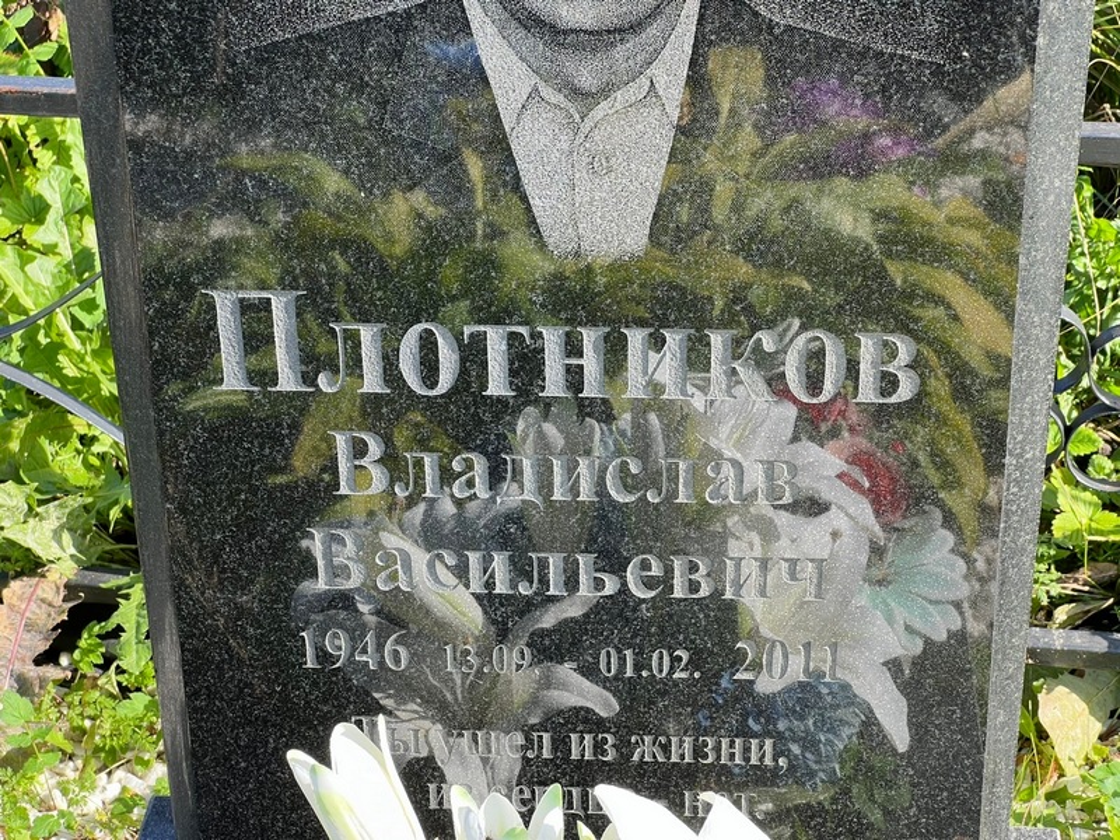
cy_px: 420
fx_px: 2491
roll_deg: +2.2
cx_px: 560
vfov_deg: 19.1
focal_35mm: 77
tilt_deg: -37.7
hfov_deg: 25.3
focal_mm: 9
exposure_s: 1/127
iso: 32
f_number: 2.8
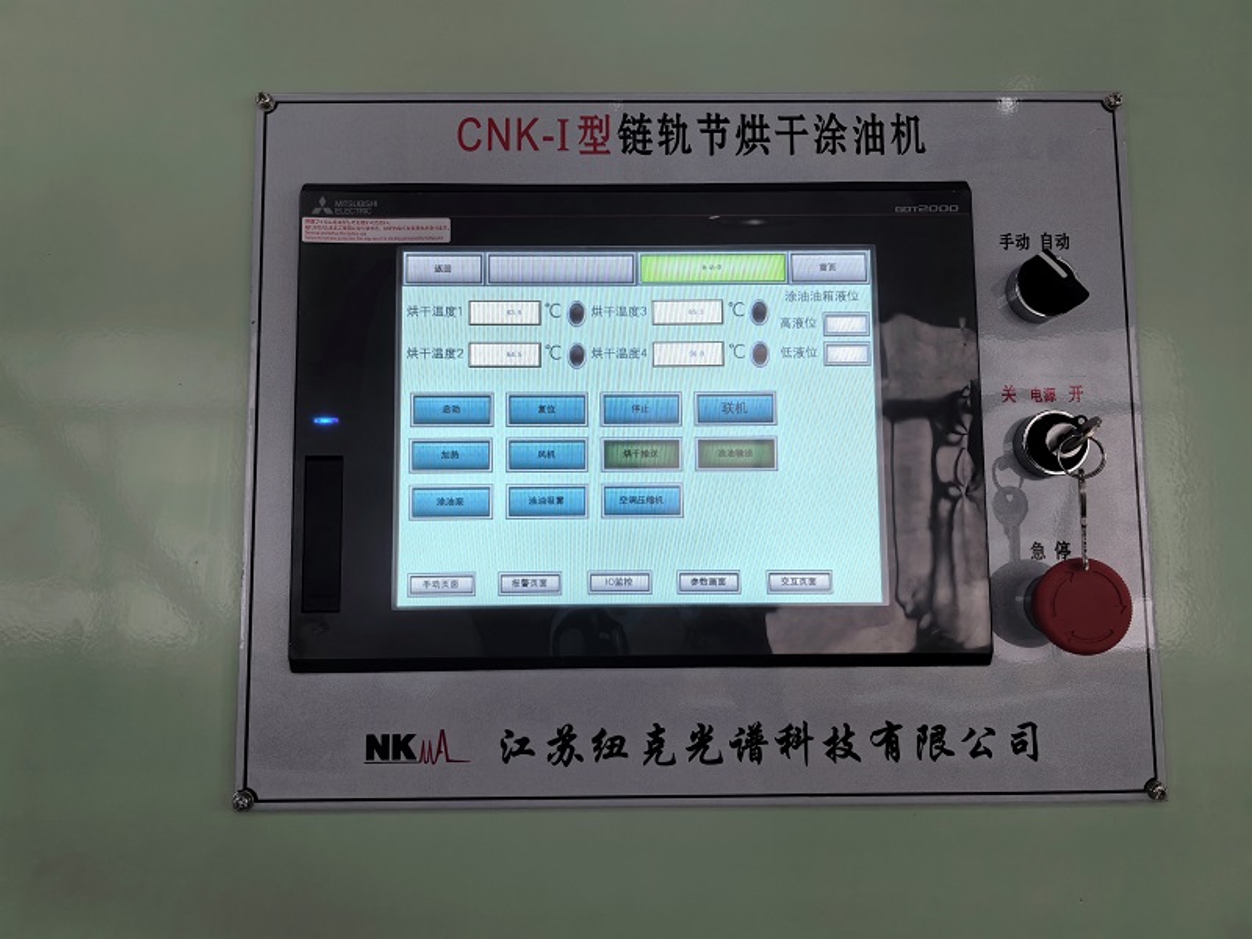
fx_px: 977
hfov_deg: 65.3
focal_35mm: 27
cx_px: 626
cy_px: 470
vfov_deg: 51.4
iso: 100
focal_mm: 5.75
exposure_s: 1/100
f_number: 2
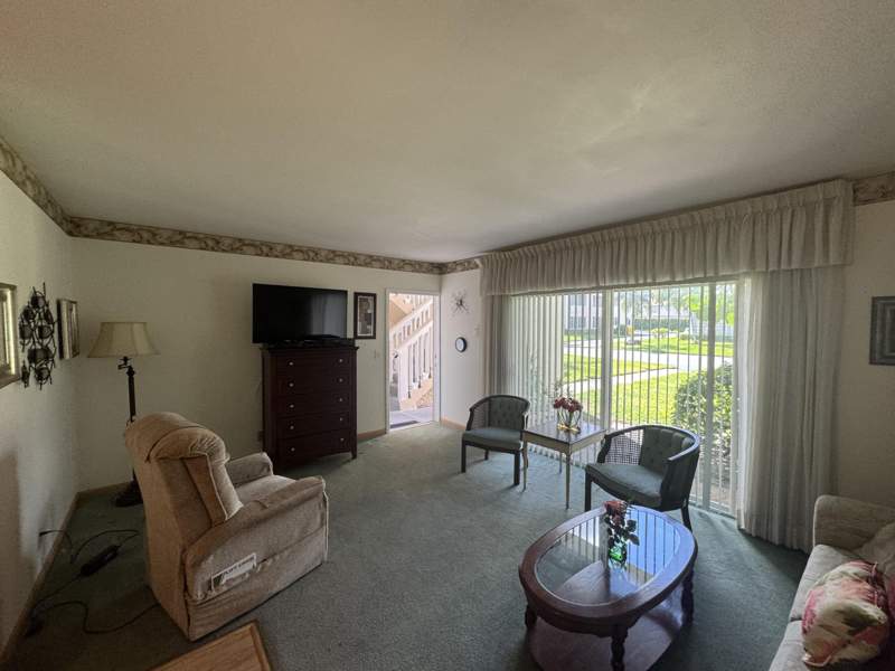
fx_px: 362
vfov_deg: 85.7
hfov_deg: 102.1
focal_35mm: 14
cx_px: 448
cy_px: 336
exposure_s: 1/120
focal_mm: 2.22
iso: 125
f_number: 2.2
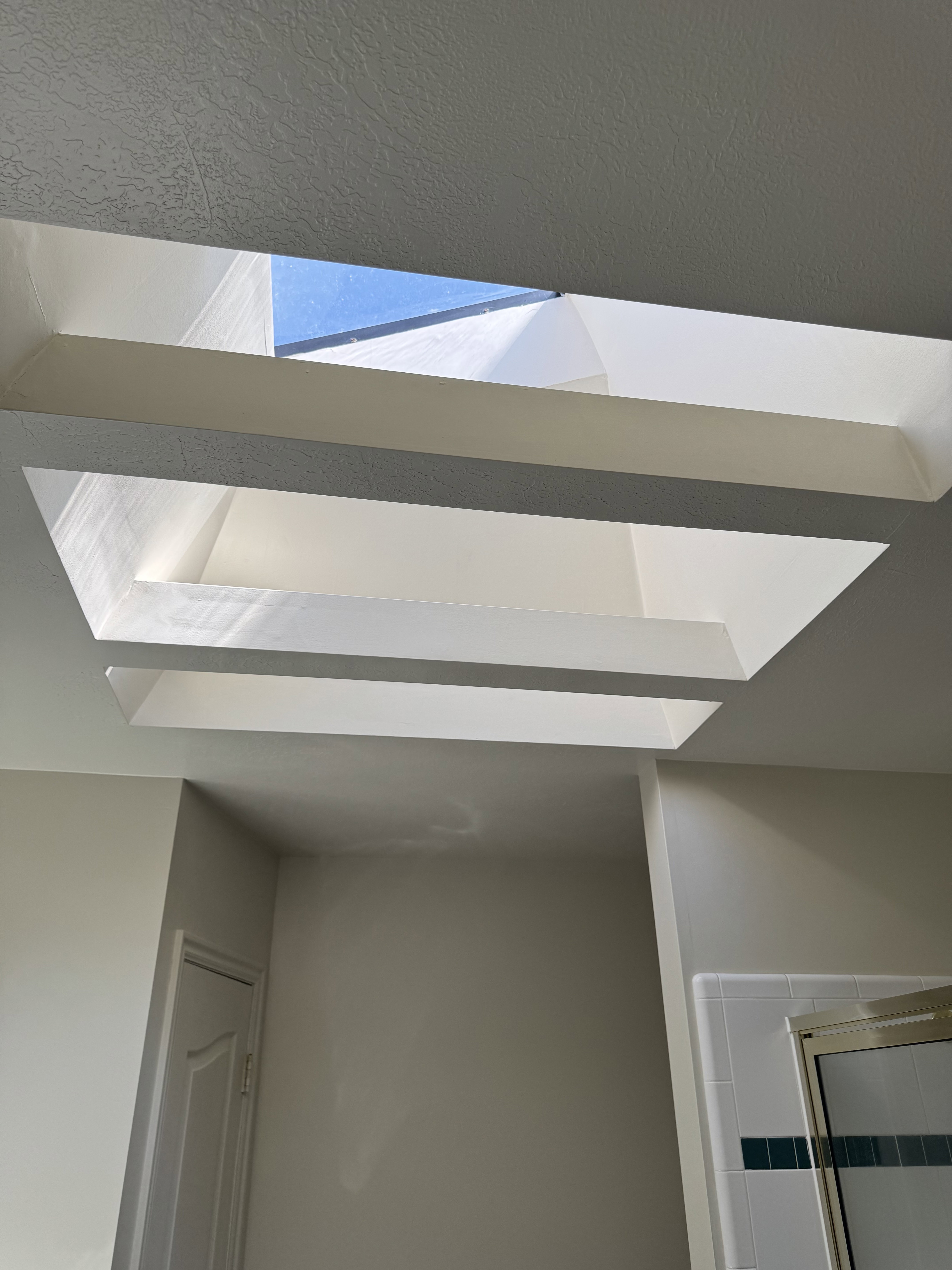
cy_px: 635
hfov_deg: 56.8
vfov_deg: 71.6
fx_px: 880
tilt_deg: +28.9
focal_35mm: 24
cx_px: 476
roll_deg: +3.6
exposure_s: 1/685
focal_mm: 6.76
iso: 80
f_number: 1.78
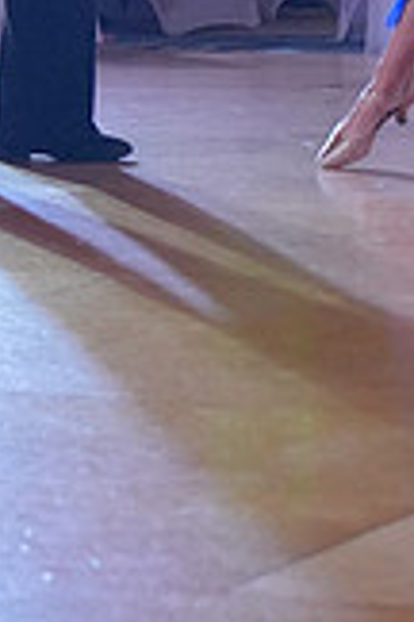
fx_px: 4640
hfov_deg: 5.1
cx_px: 420
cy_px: -307
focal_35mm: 269
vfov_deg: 7.5
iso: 3200
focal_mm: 50
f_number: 4
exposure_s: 1/500
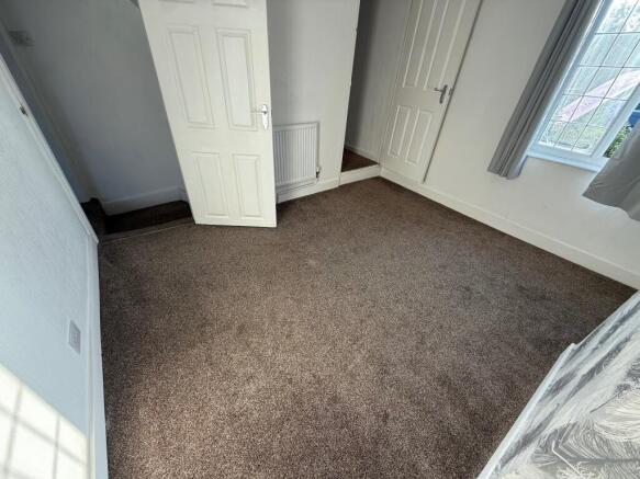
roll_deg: -4.2
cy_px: 240
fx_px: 259
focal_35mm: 14
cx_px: 320
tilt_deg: -33.7
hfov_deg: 102.1
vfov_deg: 85.7
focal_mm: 2.22
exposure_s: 1/99
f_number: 2.2
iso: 80
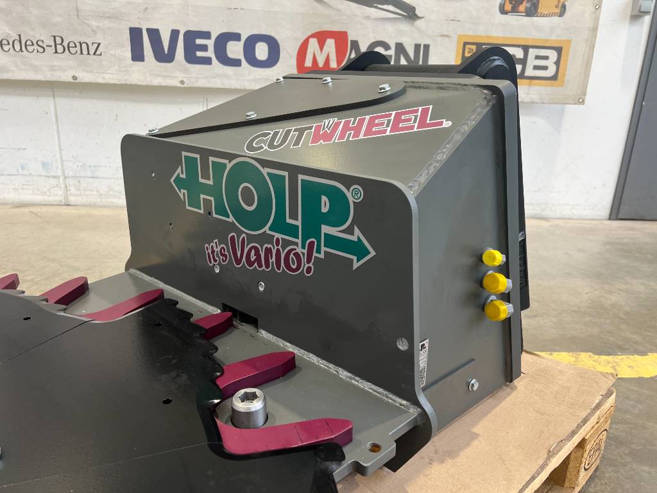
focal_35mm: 26
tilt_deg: -17.5
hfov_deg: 67.3
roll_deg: -2.1
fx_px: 493
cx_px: 328
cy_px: 246
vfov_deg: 53.1
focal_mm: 5.7
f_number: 1.5
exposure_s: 1/121
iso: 80
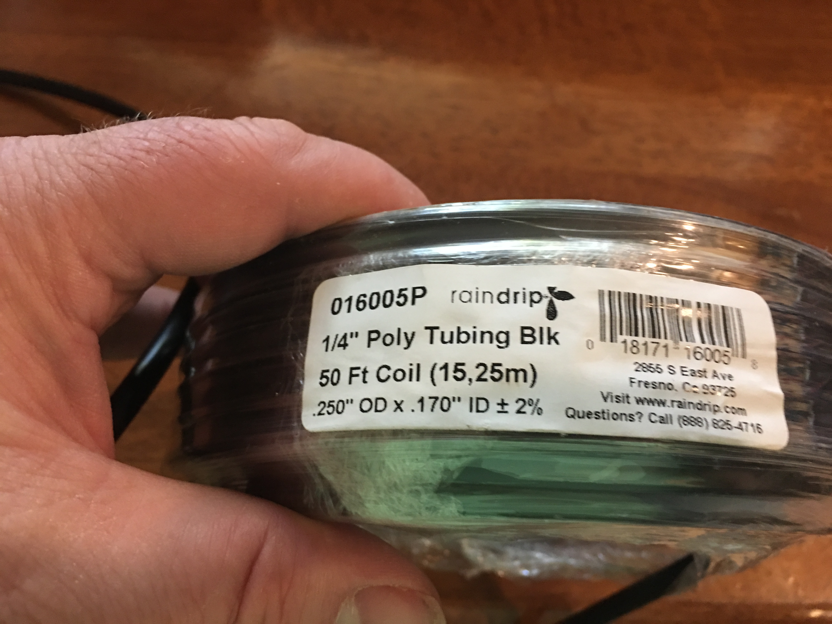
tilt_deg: -64.8
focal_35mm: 29
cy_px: 312
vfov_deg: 48.2
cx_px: 416
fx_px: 697
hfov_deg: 61.7
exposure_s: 1/8
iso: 80
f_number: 2.2
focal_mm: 4.15
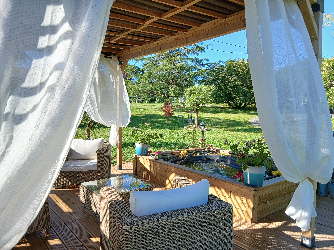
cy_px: 125
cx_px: 167
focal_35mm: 26
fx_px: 251
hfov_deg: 67.3
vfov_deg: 53.1
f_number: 1.8
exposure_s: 1/194
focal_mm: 3.98
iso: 20
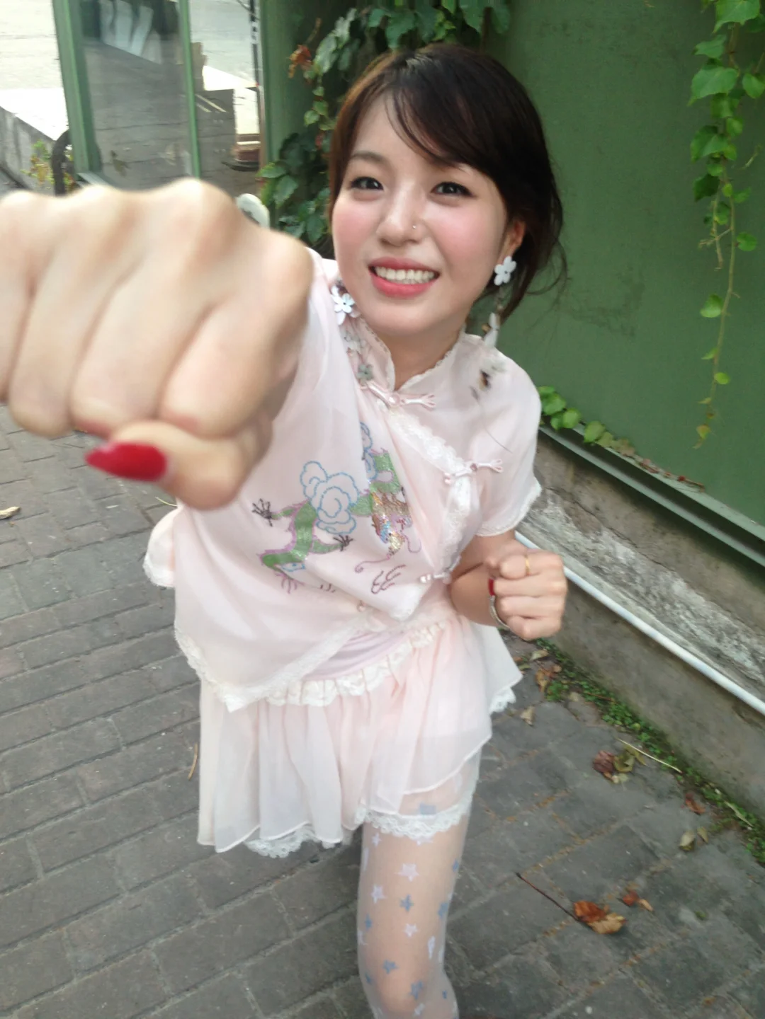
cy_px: 510
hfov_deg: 42.9
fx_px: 972
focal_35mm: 33
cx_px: 382
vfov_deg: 55.4
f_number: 2.4
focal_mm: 4.12
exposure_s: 1/24
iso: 50
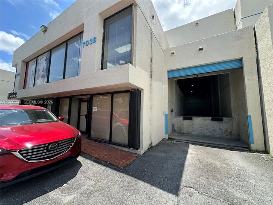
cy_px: 102
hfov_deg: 102.1
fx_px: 110
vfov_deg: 85.7
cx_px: 136
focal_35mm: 14
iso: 50
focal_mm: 2.22
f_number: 2.2
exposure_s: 1/749
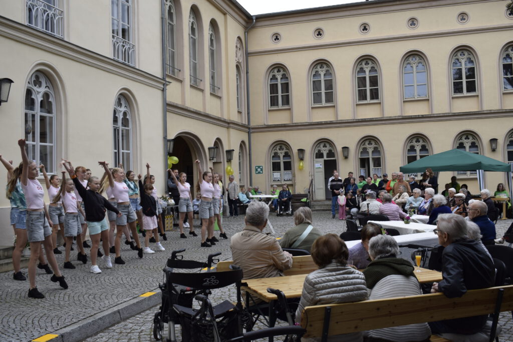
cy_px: 171
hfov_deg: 51.3
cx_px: 256
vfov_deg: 35.5
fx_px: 534
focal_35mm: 38
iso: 400
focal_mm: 25
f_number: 7.1
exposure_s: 1/200
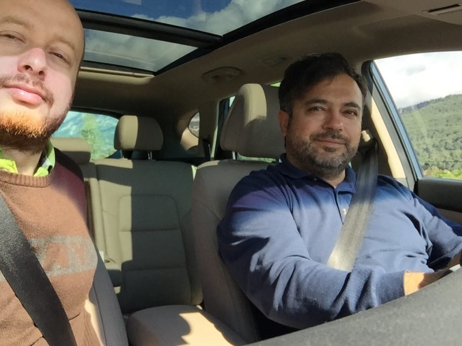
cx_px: 190
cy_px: 146
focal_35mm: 37
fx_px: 494
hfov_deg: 49.9
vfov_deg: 38.6
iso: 32
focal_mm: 2.65
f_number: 2.2
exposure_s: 1/260
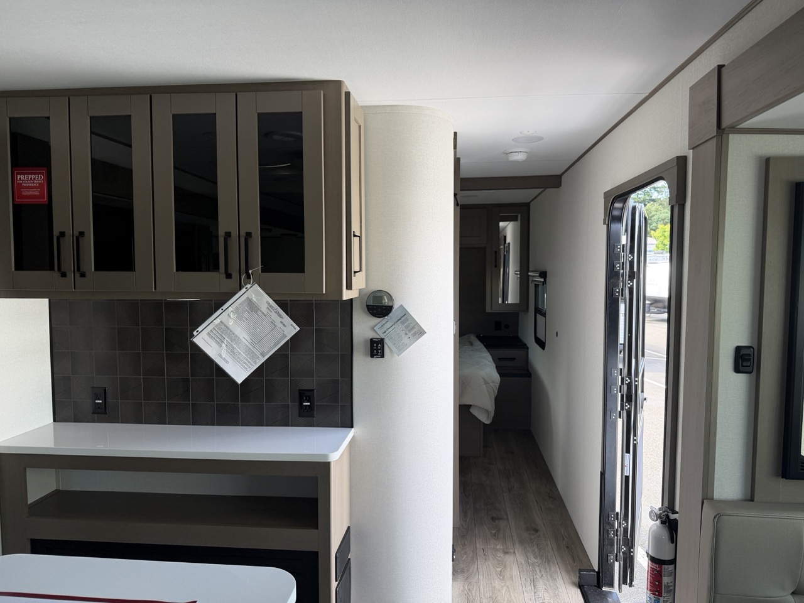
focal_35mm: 24
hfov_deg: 71.6
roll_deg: -1.3
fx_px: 557
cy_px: 302
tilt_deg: -3.6
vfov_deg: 56.8
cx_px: 402
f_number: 1.78
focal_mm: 6.76
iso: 100
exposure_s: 1/154
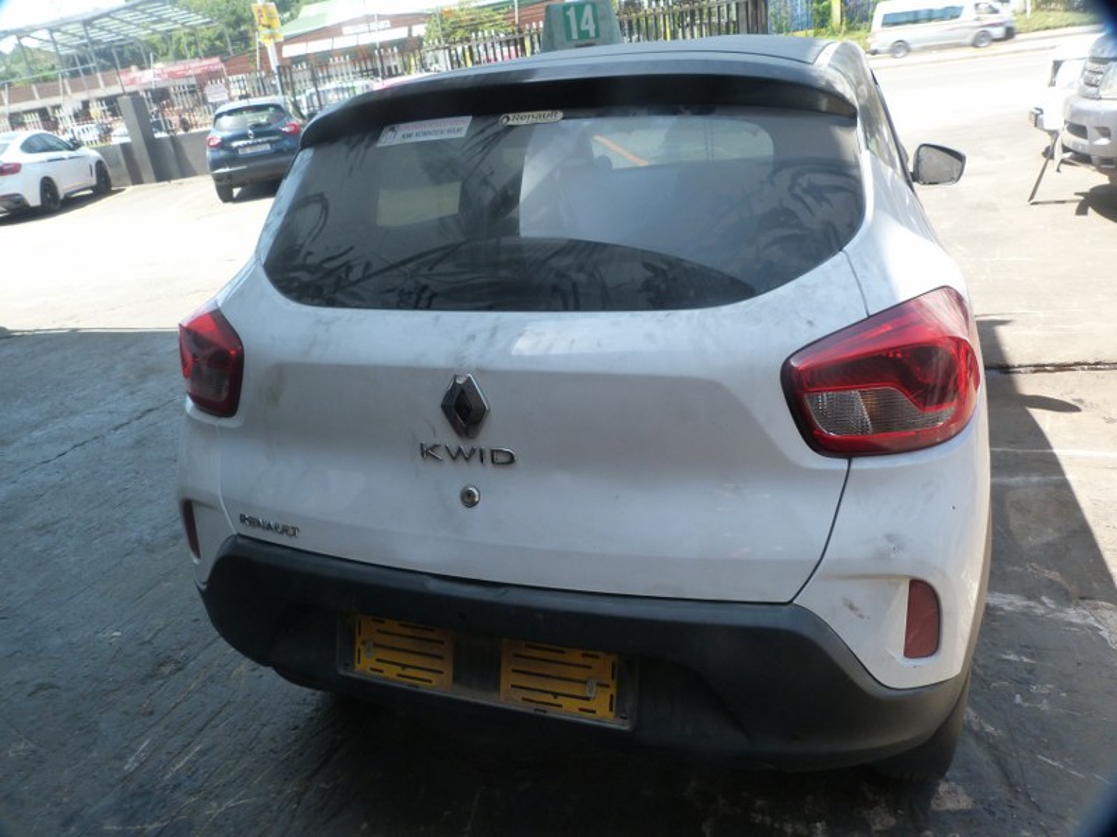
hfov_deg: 69.4
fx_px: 807
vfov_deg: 54.9
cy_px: 418
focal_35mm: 25
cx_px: 558
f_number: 4
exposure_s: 1/100
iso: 125
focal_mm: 4.5
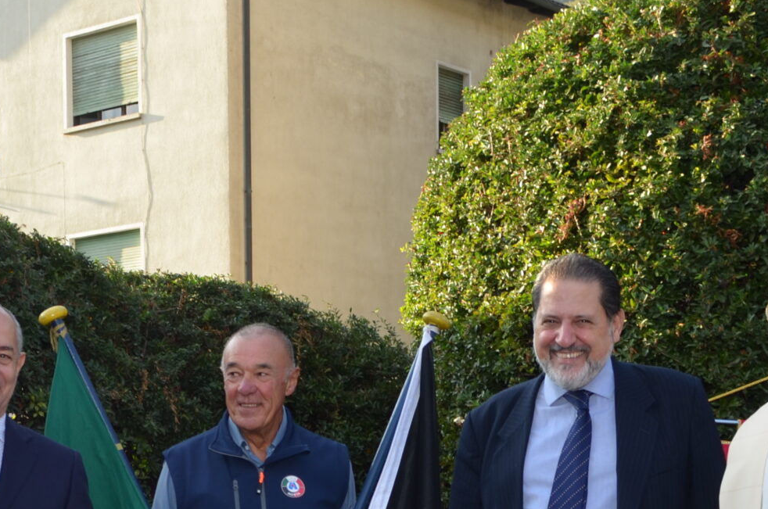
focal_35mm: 86
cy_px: 592
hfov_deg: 23.6
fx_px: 1831
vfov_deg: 15.3
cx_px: 257
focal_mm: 22
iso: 140
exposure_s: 1/125
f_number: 5.6
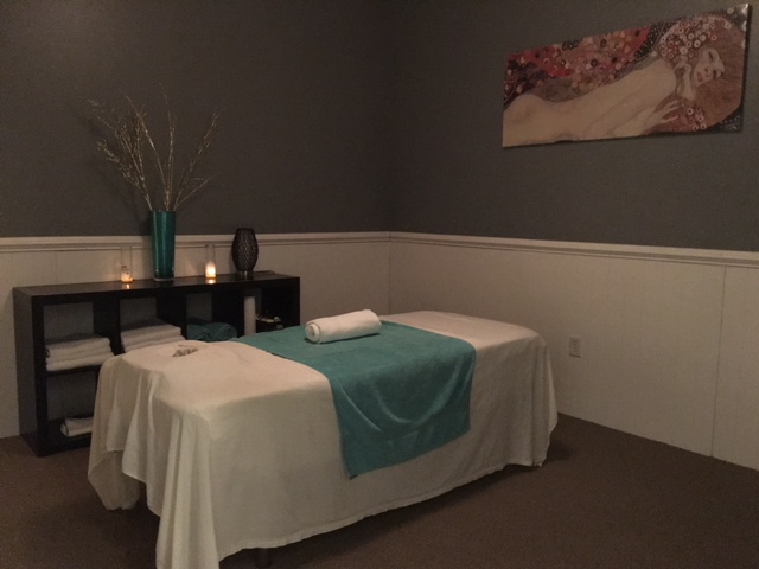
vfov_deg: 48.2
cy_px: 284
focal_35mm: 29
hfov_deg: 61.7
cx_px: 380
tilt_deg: -6.2
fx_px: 636
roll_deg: -0.9
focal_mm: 4.15
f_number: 2.2
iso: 640
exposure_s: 1/4
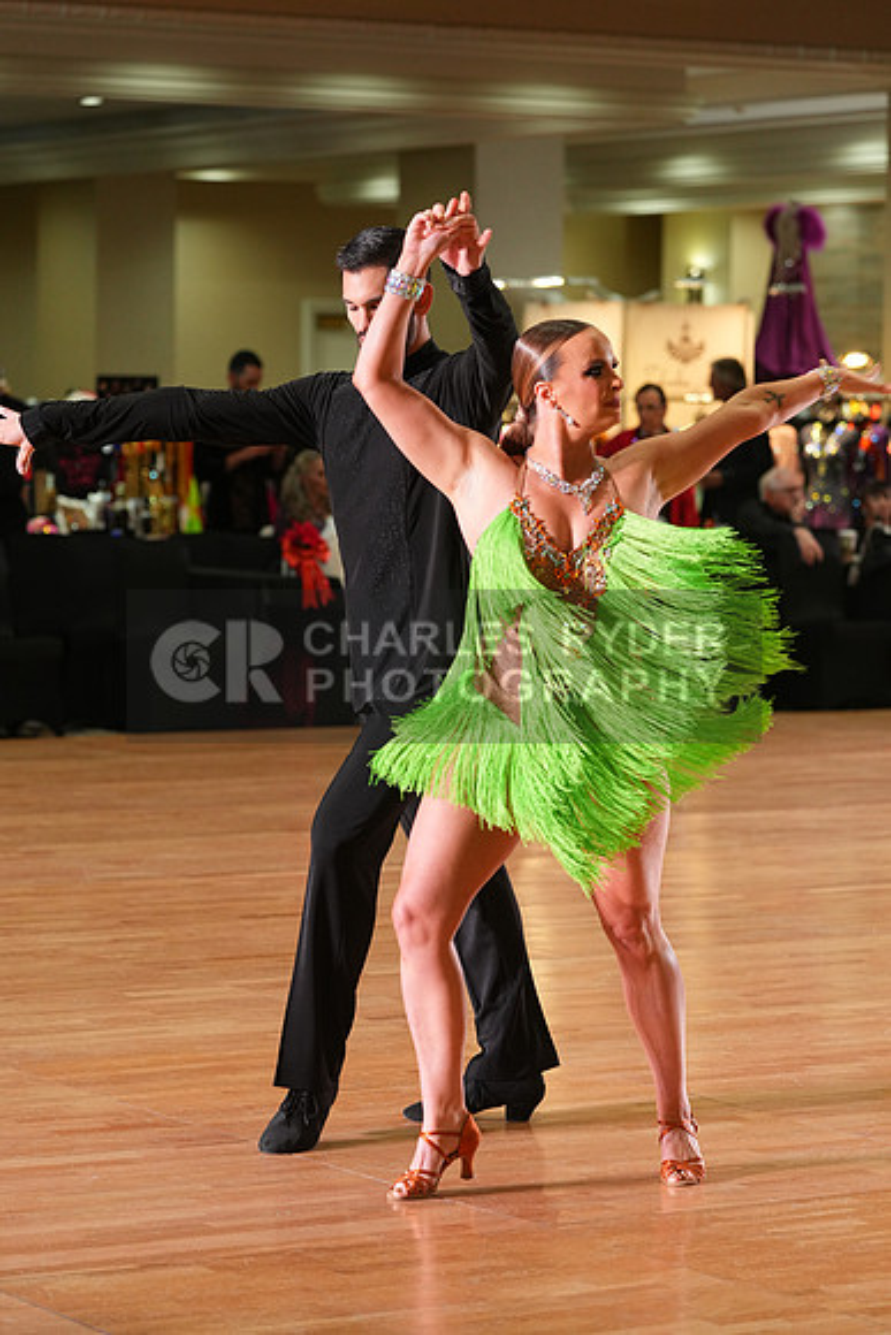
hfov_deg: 11.7
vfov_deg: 17.5
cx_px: 446
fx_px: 4341
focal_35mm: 117
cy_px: 668
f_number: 4
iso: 1600
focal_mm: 117
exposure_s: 1/200
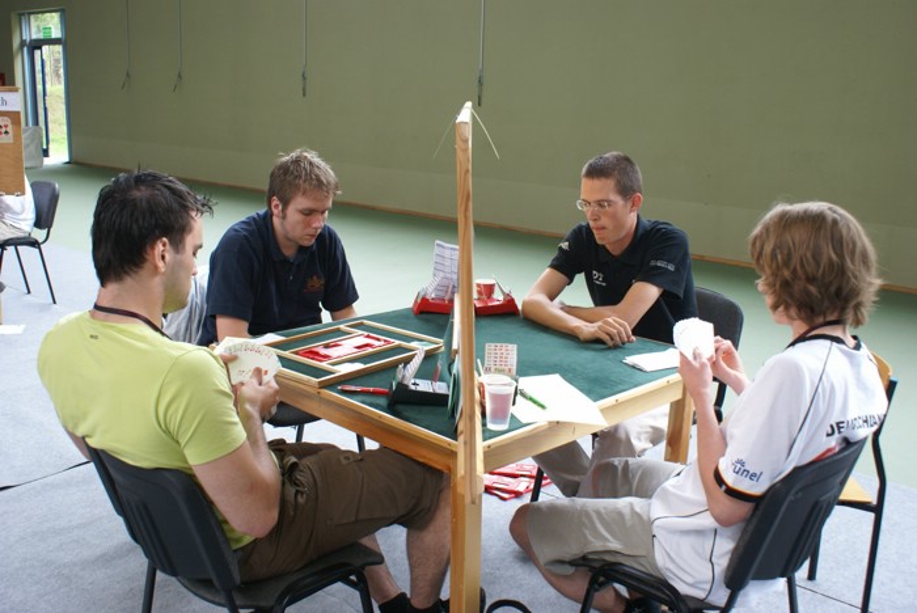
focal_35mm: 36
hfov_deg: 53.1
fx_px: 918
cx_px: 458
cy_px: 306
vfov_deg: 36.9
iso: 200
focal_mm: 24
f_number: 5.6
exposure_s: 1/15
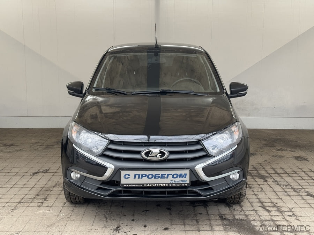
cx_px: 157
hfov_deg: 39.7
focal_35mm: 48
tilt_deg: -10.5
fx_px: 435
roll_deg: -0.9
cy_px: 118
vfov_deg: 30.3
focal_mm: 6.76
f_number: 1.78
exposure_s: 1/358
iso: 64
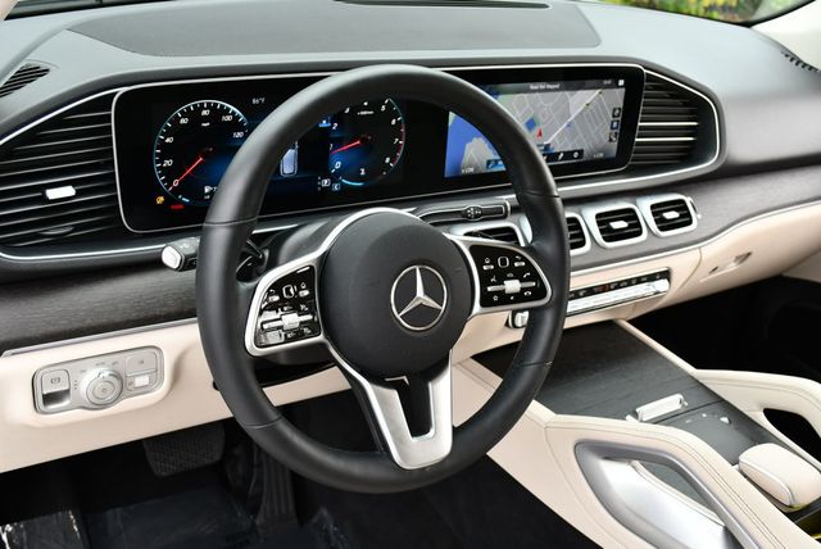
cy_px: 274
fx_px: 913
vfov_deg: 33.5
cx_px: 410
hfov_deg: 48.4
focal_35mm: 40
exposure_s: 1/250
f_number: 4.5
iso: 400
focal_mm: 20
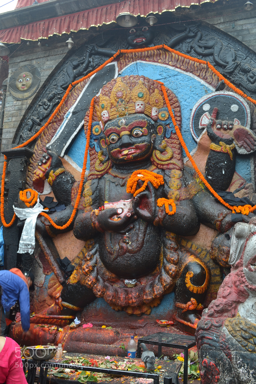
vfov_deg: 53.1
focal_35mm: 36
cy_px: 192
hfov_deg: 36.9
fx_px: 384
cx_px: 128
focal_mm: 24
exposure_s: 1/40
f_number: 9
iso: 100
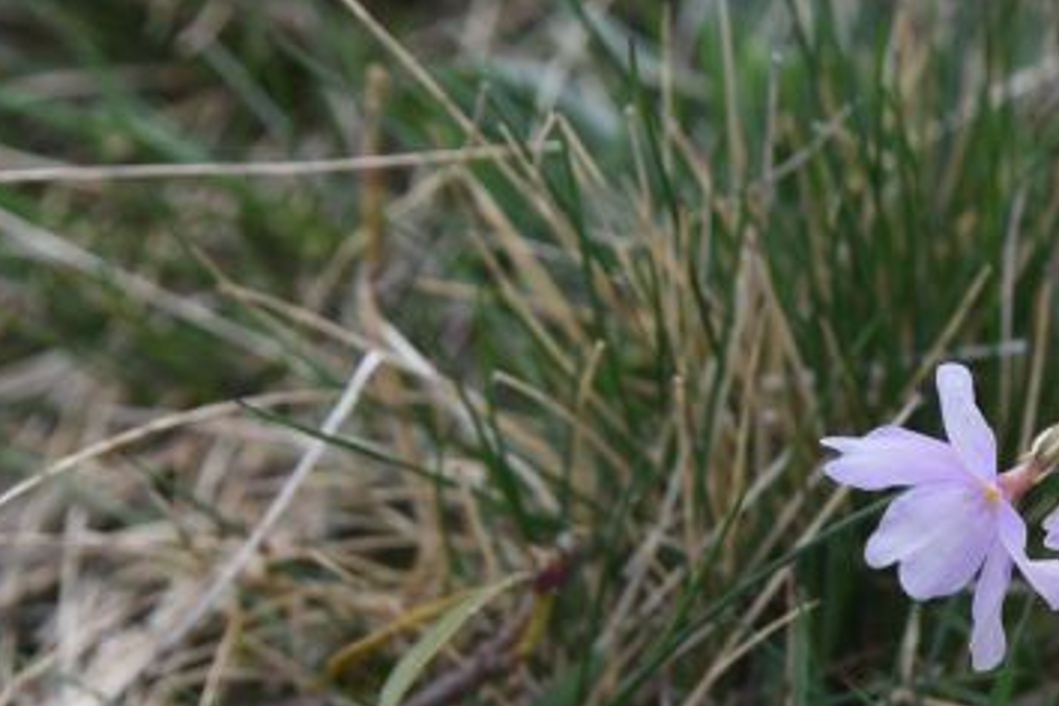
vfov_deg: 12.0
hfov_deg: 16.7
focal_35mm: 114
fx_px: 3353
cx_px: 1472
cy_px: 456
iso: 400
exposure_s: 1/1000
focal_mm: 31
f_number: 4.5
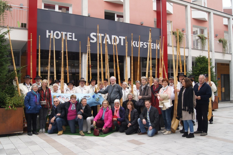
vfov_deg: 39.9
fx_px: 213
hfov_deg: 57.3
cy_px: 78
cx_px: 116
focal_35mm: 33
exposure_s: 1/160
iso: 200
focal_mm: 22
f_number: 5.6
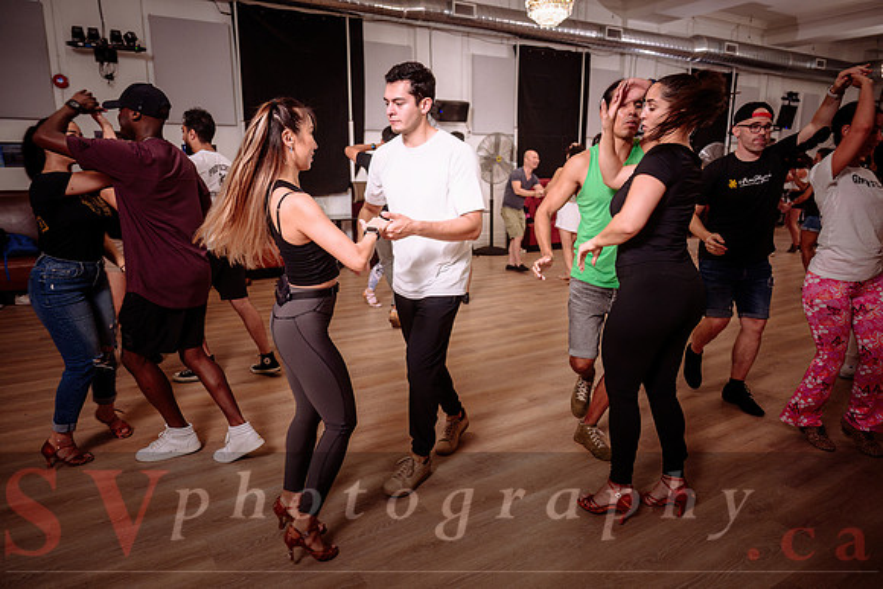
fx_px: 589
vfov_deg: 53.2
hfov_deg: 73.7
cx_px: 442
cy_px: 294
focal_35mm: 24
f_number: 2.8
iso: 800
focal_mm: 24
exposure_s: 1/160
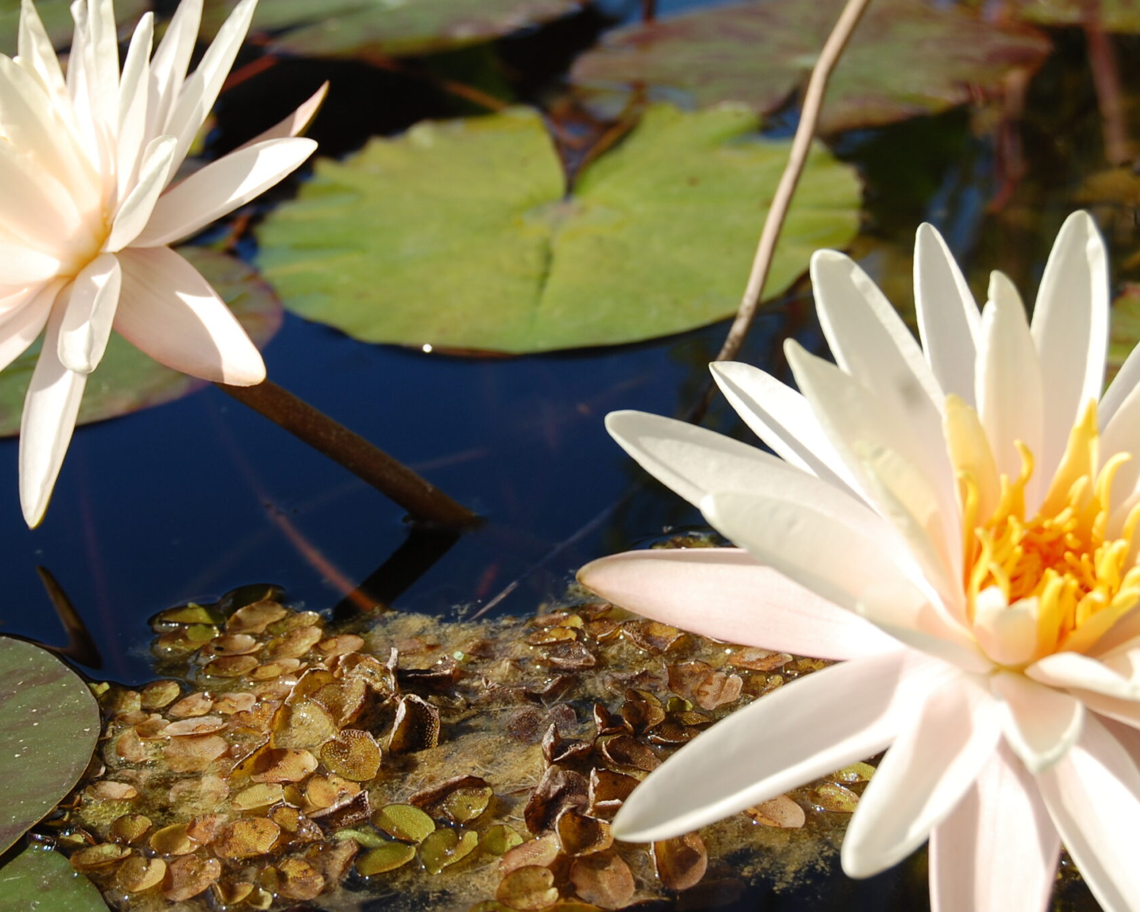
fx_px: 3229
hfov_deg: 20.0
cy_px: 489
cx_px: 551
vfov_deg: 16.1
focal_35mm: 96
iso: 200
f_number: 8
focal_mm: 45
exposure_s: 1/500
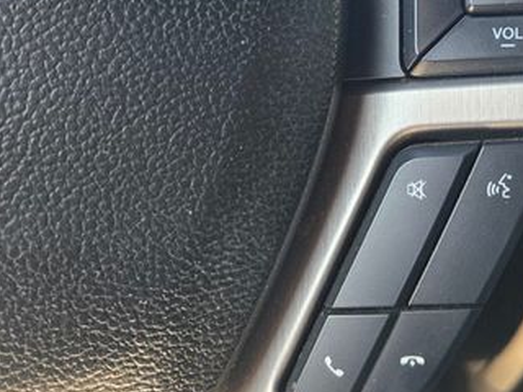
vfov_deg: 30.9
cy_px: 91
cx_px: 413
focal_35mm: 46
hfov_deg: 39.7
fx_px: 695
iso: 160
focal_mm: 5.4
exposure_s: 1/100
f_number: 1.8
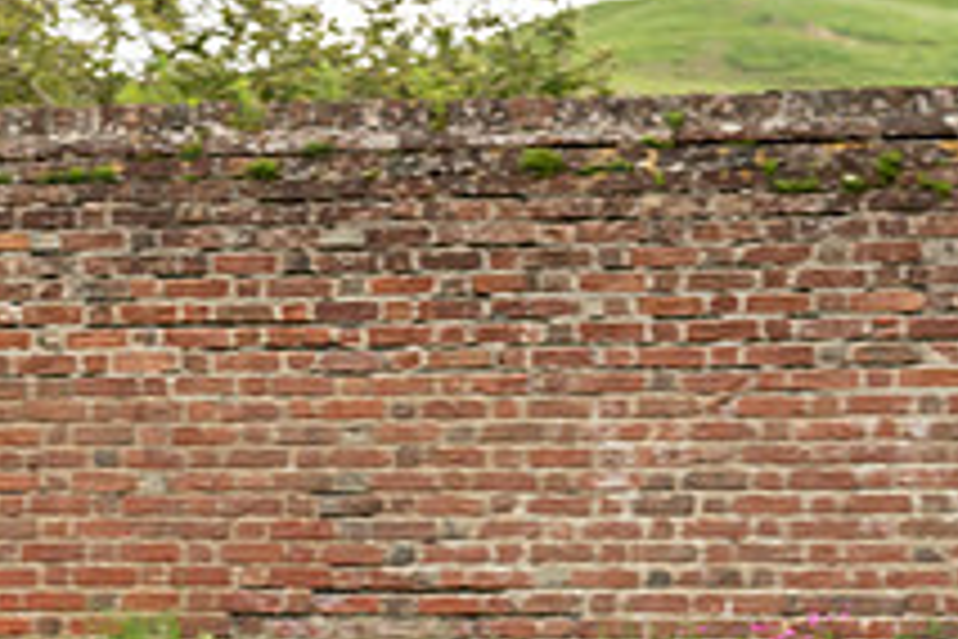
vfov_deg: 6.5
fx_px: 5641
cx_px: -329
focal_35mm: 212
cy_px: 427
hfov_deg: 9.5
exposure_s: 1/1000
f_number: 4.5
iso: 1000
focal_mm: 70
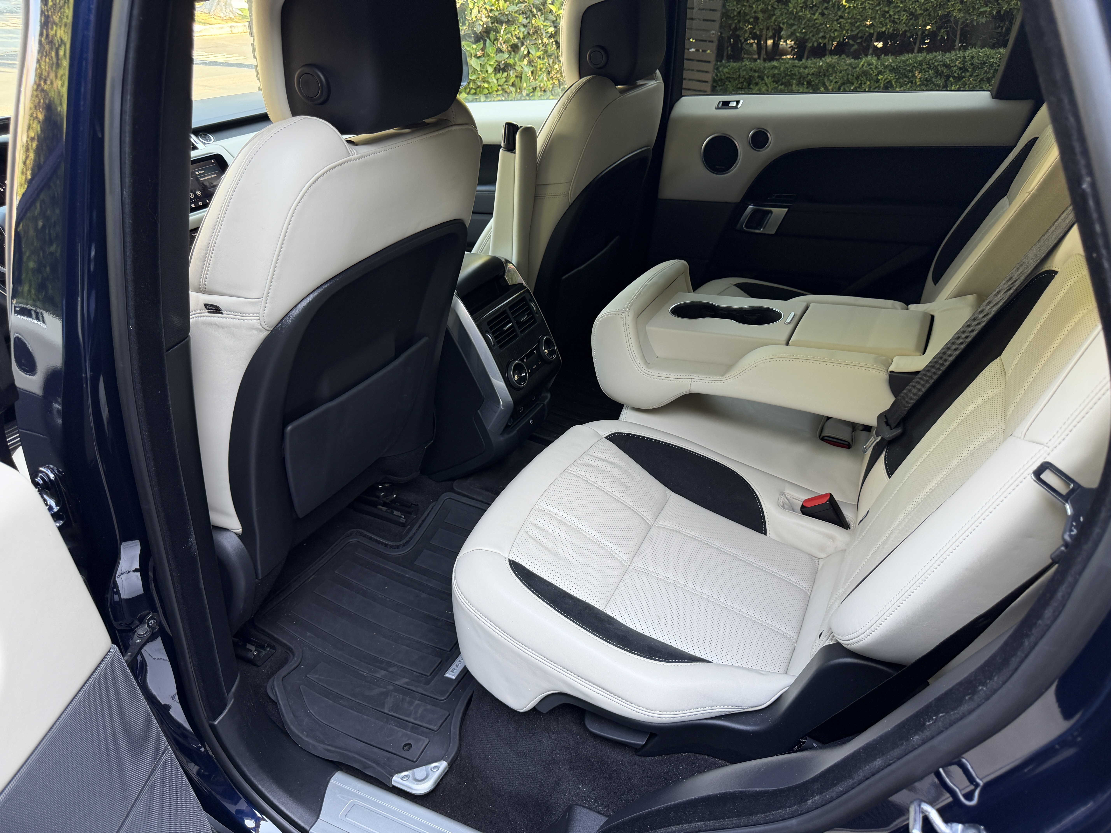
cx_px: 556
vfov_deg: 56.8
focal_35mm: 24
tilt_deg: -31.9
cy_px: 416
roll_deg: -2.9
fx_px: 770
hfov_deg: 71.6
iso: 125
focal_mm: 6.76
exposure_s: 1/121
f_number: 1.78
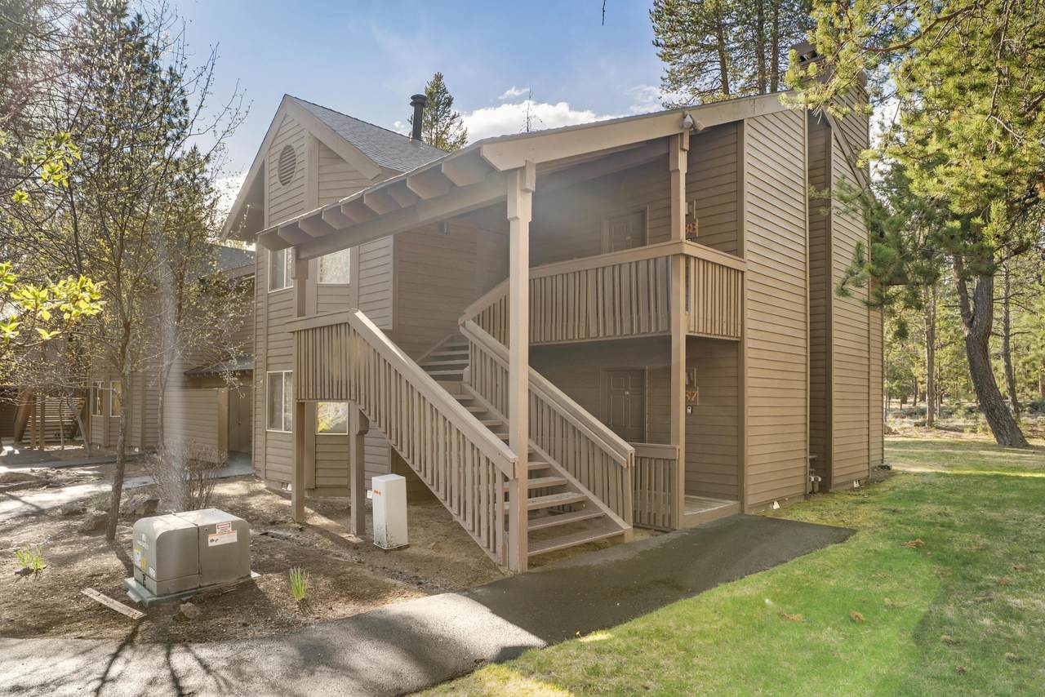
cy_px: 348
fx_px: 601
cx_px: 522
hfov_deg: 82.0
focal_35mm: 21
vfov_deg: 60.2
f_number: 7.1
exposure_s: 1/8
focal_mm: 20.7
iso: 100
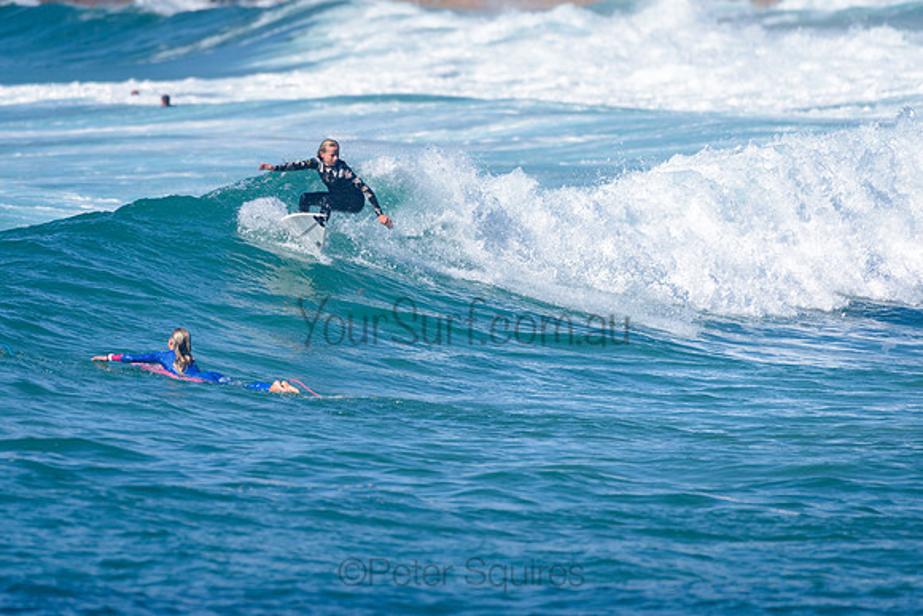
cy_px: 260
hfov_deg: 3.2
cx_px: 334
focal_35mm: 638
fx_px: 16360
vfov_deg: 2.2
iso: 140
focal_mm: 500
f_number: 5.6
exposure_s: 1/2000
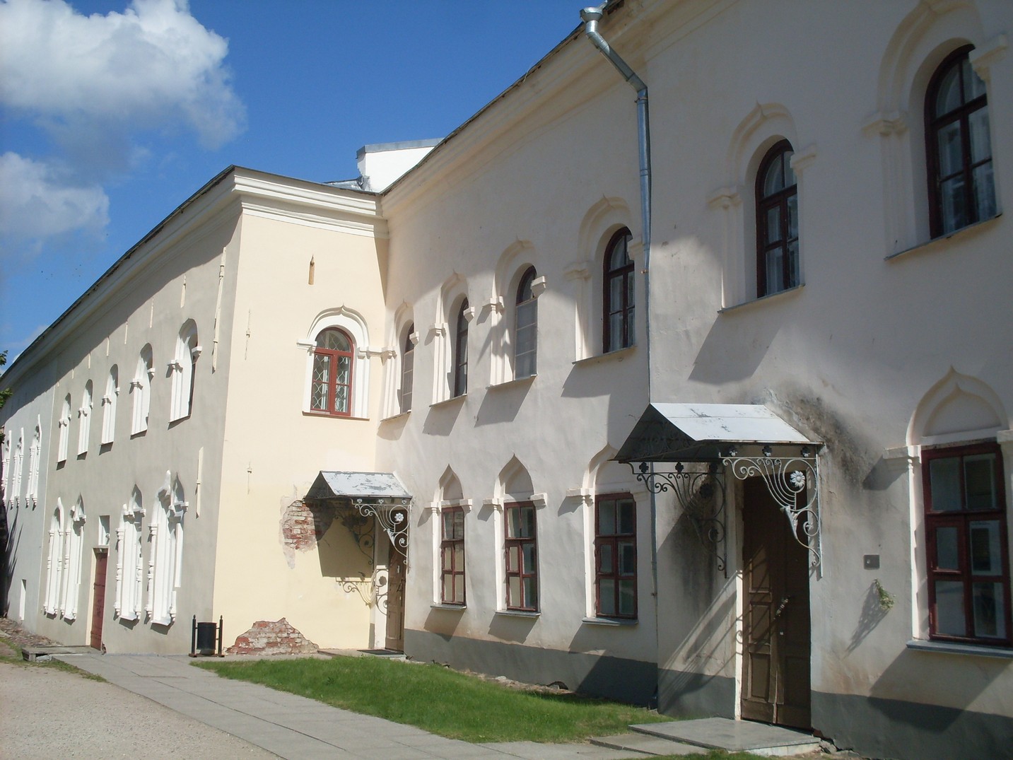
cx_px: 506
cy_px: 380
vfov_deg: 37.7
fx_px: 1112
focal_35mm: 38
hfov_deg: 49.0
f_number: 8.4
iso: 80
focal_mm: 6.3
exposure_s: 1/350
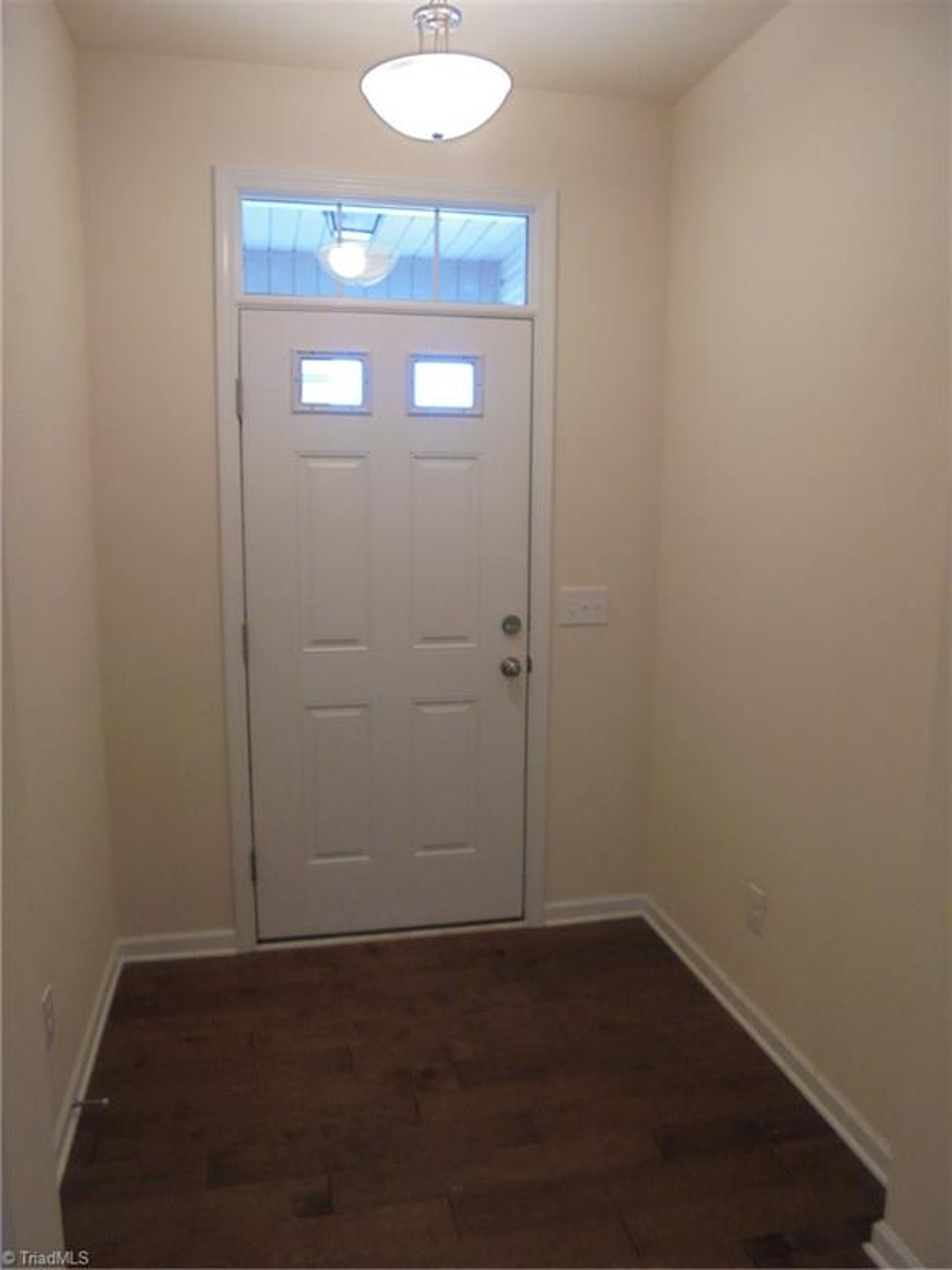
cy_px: 635
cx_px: 476
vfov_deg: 67.3
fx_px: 953
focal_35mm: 26
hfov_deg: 53.1
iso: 250
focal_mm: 4.6
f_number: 3.5
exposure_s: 1/30
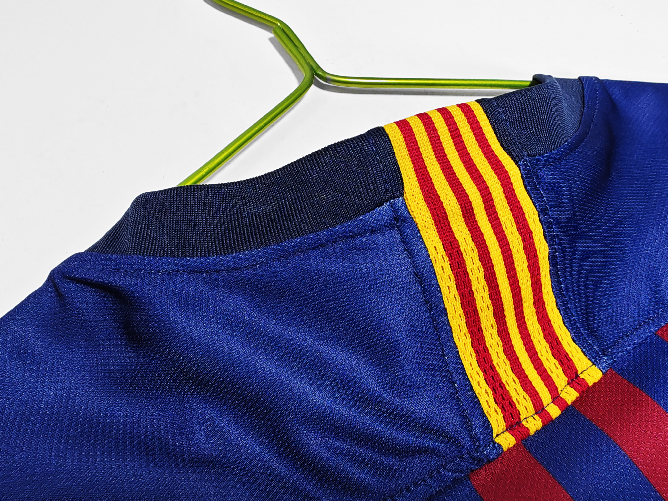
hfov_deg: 65.3
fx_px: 521
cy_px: 226
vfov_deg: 51.3
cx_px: 340
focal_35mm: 27
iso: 94
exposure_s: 1/50
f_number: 2.2
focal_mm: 2.59
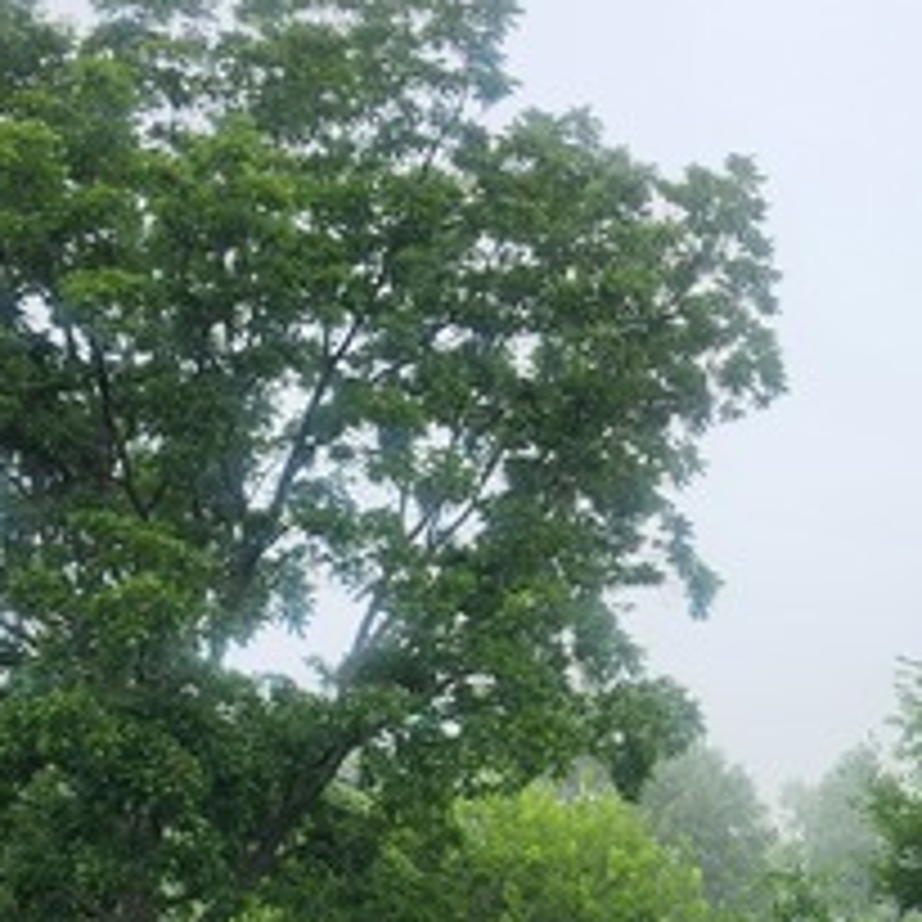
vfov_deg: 25.9
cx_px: 735
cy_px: 661
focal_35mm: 66
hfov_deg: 25.7
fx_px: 1989
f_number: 1.8
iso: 25
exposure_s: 1/1047
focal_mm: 5.54
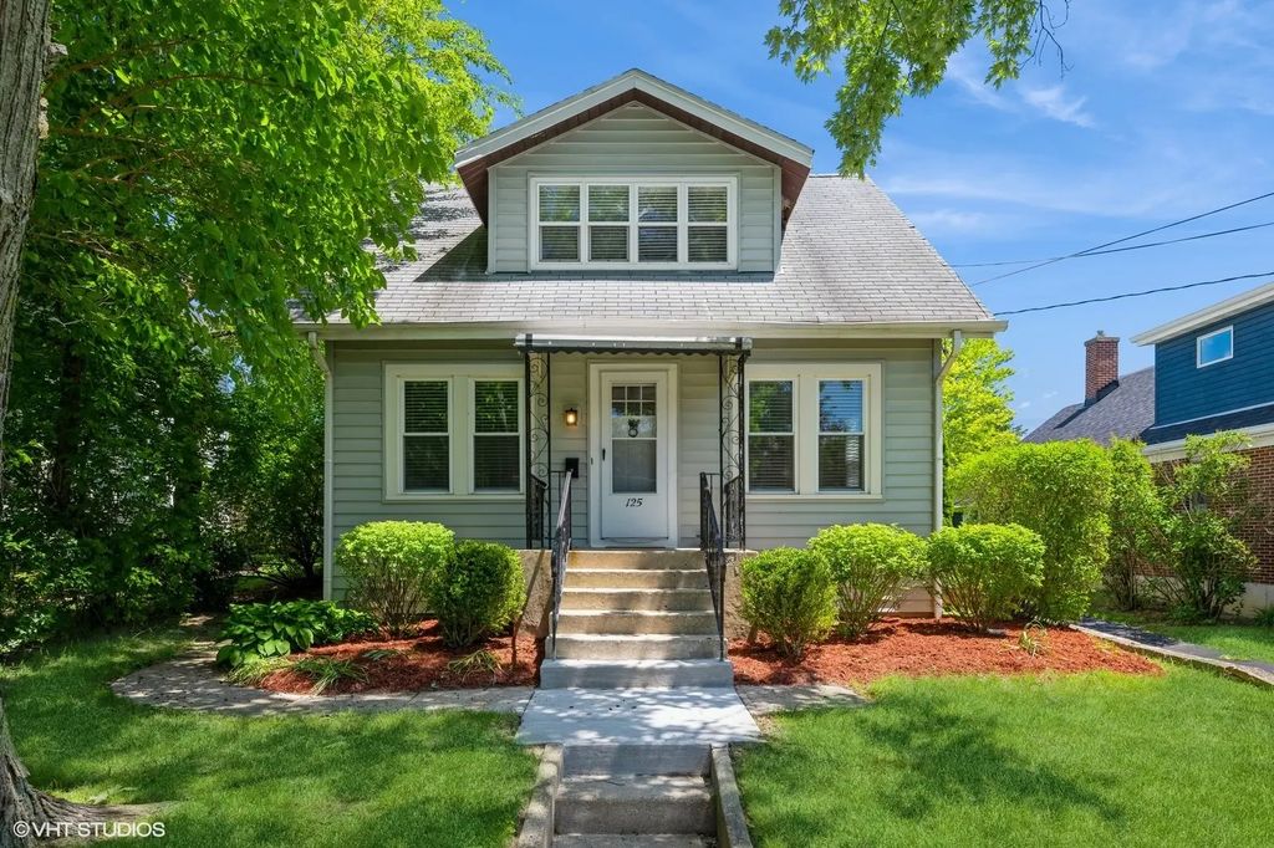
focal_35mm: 20
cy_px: 424
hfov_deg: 85.4
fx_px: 690
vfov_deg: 63.2
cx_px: 637
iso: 200
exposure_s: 1/60
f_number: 8
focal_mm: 19.5
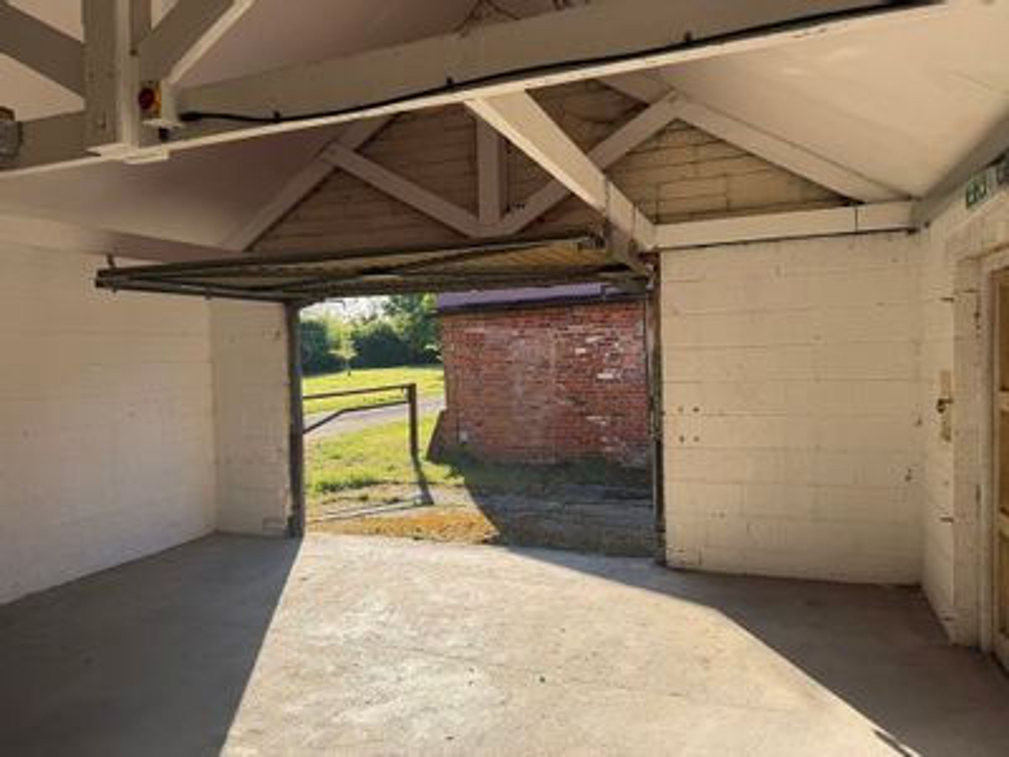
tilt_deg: -2.4
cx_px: 504
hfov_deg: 71.6
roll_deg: +0.9
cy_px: 378
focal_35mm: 24
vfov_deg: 56.8
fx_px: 700
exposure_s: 1/1553
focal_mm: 6.76
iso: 80
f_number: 1.78
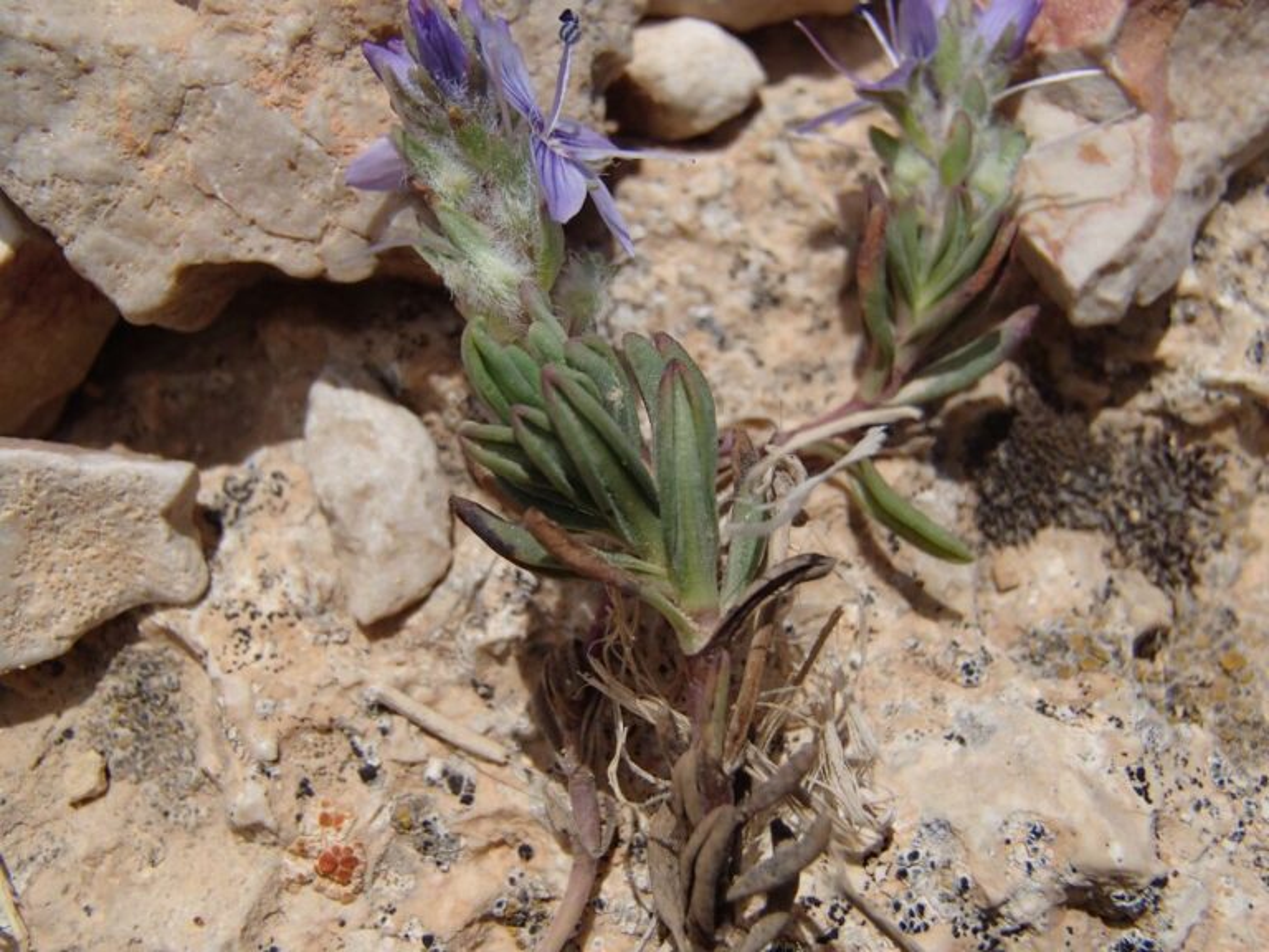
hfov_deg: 50.1
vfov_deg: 38.7
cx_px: 634
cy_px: 476
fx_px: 1356
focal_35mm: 37
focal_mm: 6.64
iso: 100
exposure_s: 1/250
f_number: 13
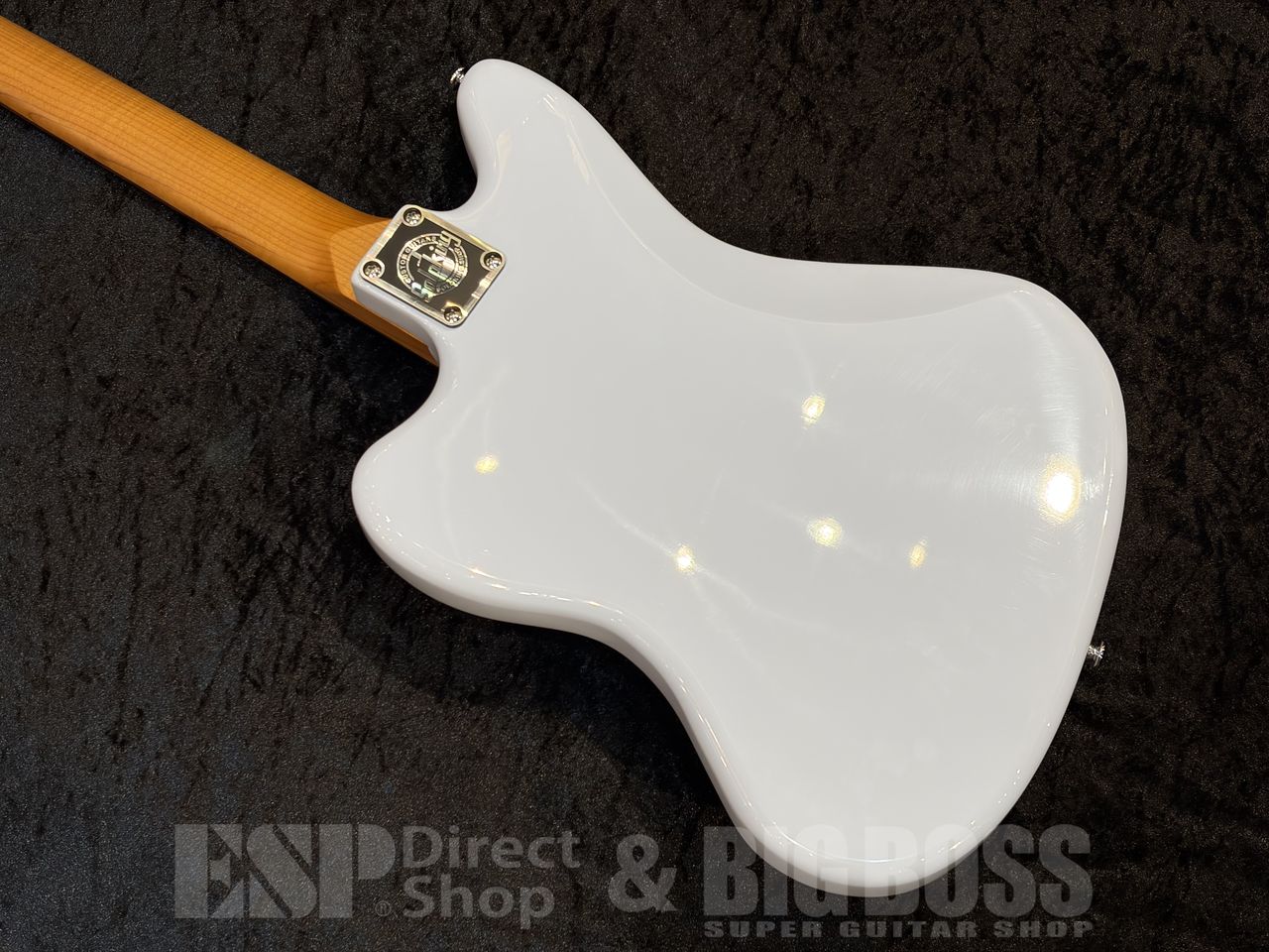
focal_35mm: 52
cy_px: 476
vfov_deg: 28.0
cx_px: 634
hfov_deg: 36.8
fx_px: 1906
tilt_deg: -72.1
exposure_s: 1/60
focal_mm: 5.96
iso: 40
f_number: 1.6
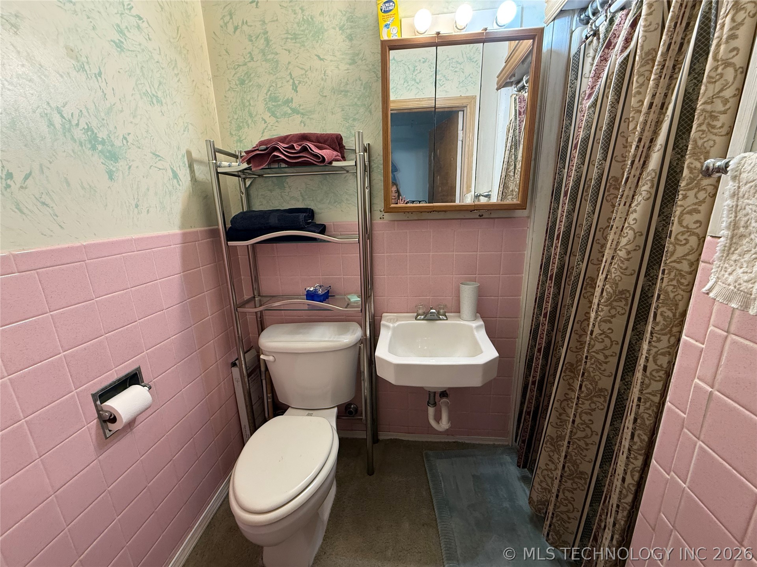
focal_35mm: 14
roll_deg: +0.9
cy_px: 284
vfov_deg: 85.7
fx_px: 306
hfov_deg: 102.1
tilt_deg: -14.9
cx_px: 378
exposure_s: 1/60
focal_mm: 2.22
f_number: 2.2
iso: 320
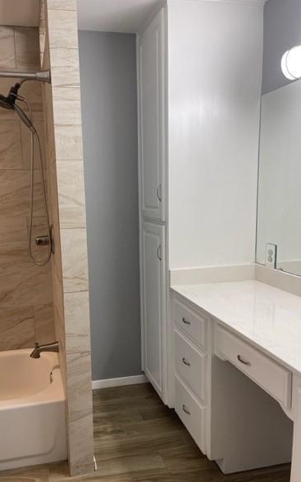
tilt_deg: -9.1
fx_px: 394
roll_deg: +1.6
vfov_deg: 62.9
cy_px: 254
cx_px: 125
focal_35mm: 30
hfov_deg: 41.7
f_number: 1.6
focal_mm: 5.1
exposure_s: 1/120
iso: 100
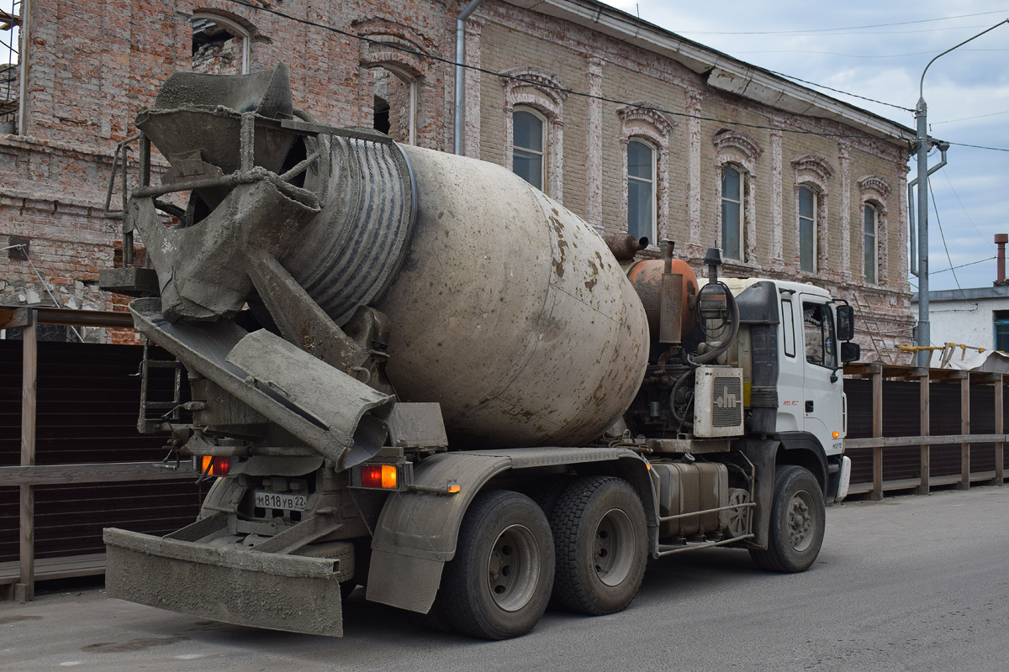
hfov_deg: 47.9
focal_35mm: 40
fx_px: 1135
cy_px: 336
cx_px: 504
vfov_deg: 33.0
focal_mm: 27
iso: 400
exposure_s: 1/640
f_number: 6.3
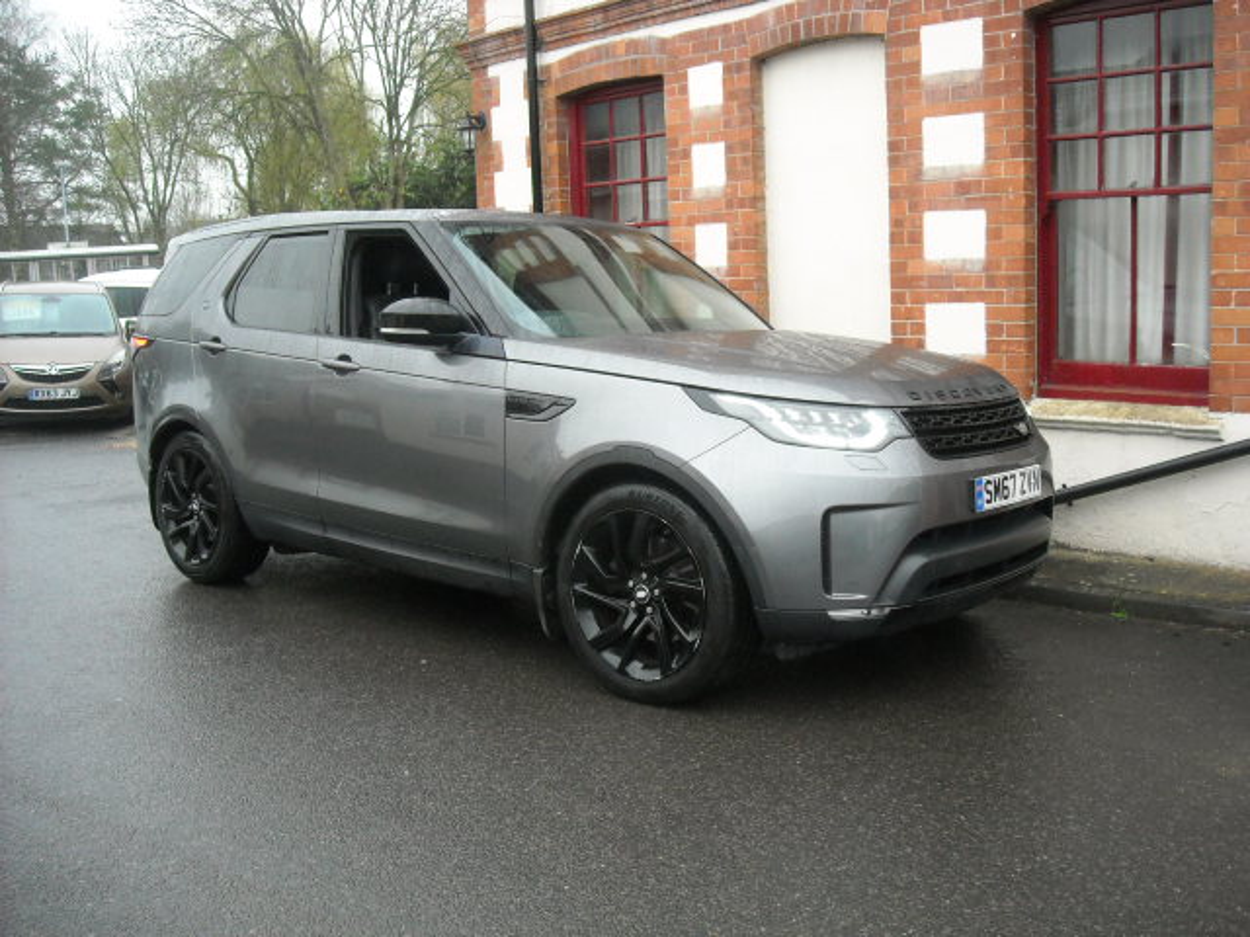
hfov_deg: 52.6
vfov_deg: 40.7
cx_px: 625
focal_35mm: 35
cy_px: 468
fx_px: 1264
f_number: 2.8
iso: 336
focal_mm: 5.7
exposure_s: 1/192
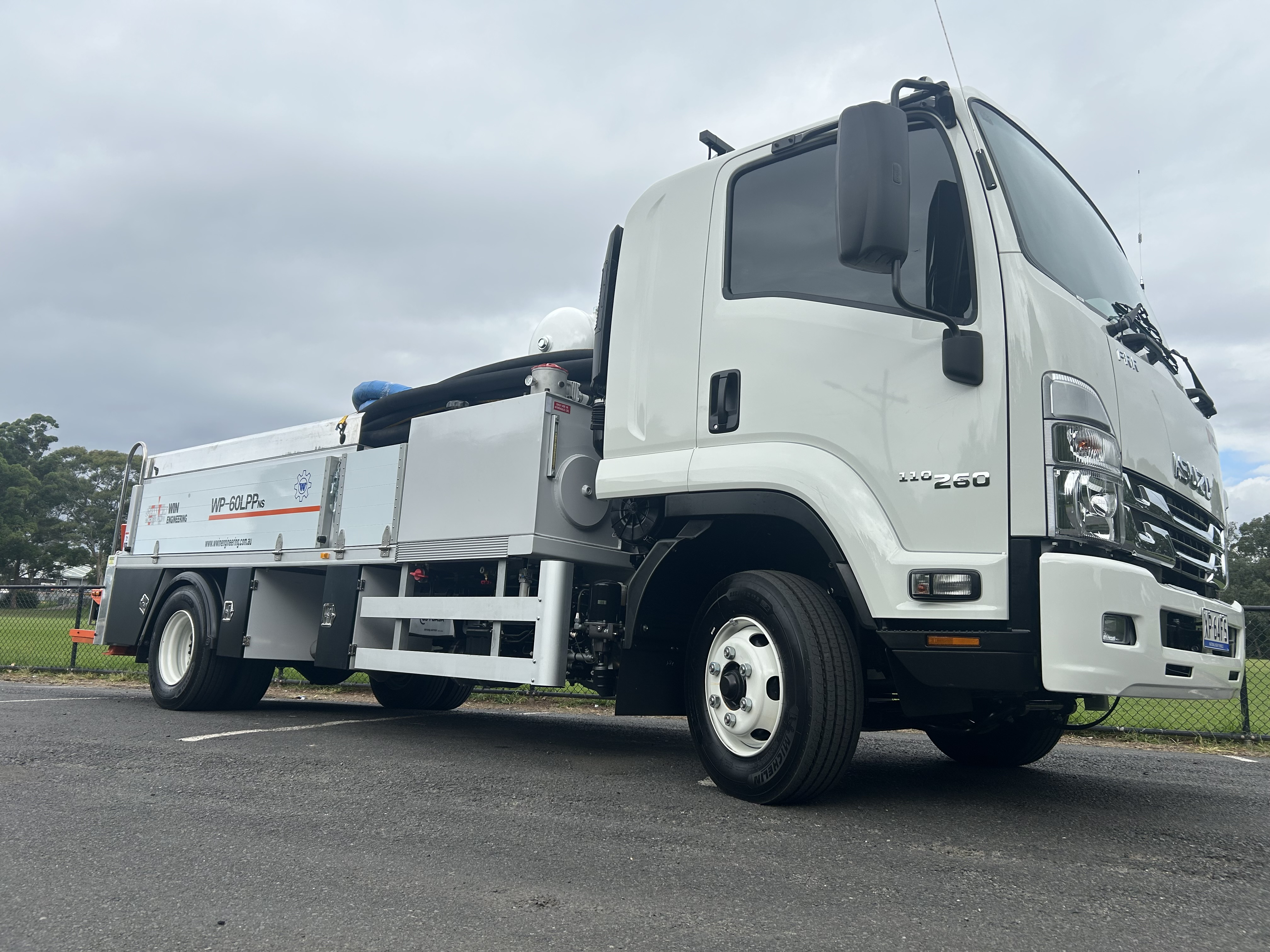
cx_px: 635
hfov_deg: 67.3
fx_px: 954
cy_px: 476
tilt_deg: +8.1
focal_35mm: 26
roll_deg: -2.2
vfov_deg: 53.1
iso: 50
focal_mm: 5.7
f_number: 1.5
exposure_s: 1/4444
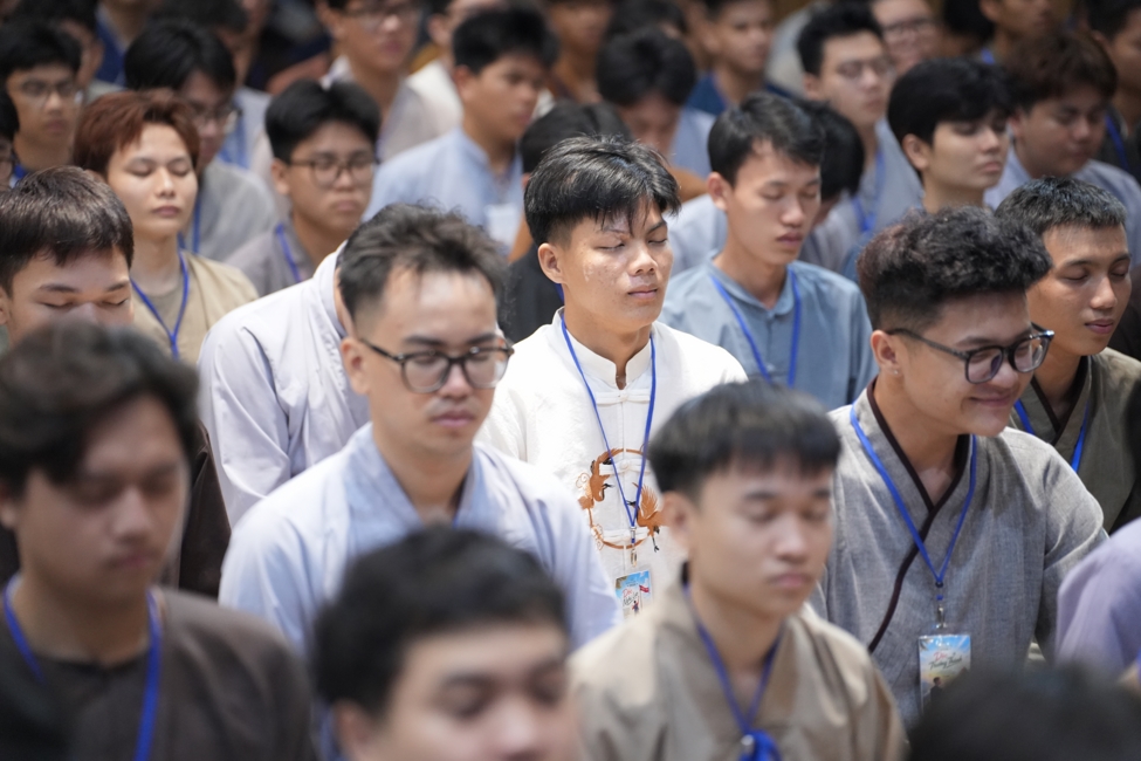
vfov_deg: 9.1
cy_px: 380
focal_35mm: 150
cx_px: 570
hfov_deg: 13.7
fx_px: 4754
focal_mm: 150
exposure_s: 1/200
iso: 4000
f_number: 2.8
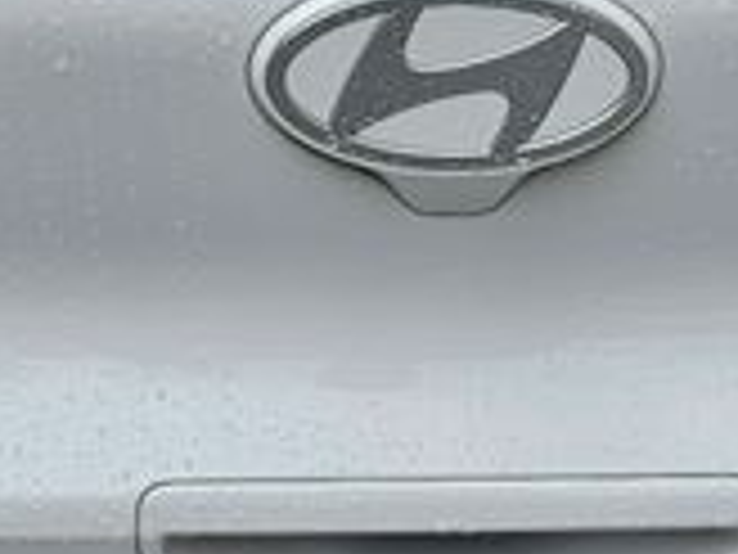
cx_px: 387
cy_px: 185
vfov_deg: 10.3
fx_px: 3070
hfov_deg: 13.7
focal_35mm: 144
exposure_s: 1/377
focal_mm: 5.4
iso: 25
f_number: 1.8
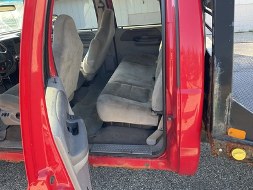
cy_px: 95
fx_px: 212
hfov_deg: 61.7
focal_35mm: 29
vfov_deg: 48.2
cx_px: 126
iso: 40
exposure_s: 1/122
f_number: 1.8
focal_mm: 3
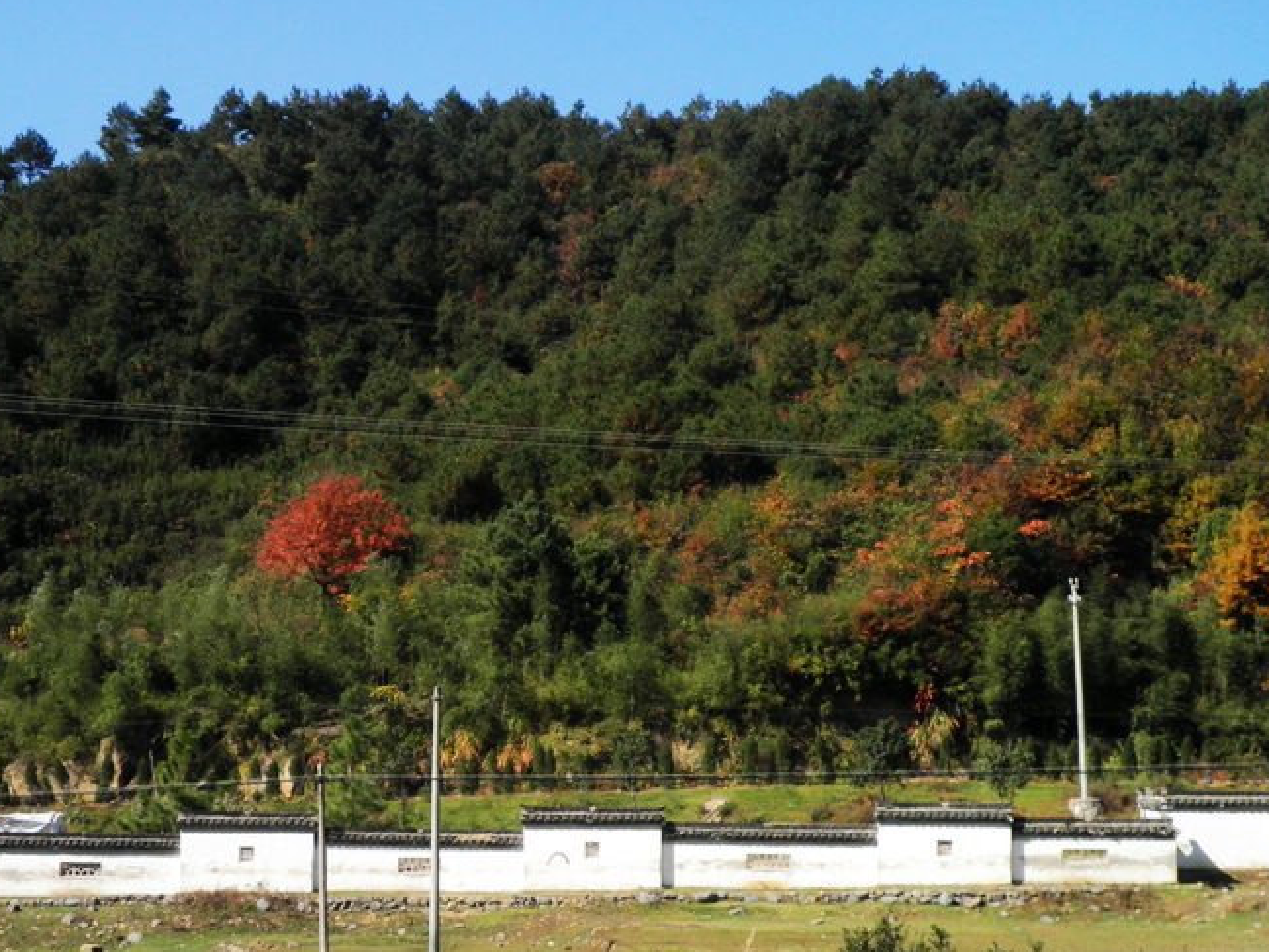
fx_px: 2310
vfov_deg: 23.2
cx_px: 570
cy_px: 576
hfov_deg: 30.7
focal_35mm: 63
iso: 80
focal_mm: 9
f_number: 11.2
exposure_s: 1/80
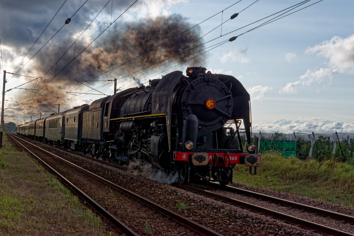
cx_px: 177
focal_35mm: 57
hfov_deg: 35.1
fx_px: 560
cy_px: 118
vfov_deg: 23.8
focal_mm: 38
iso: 400
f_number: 9.5
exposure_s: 1/2000
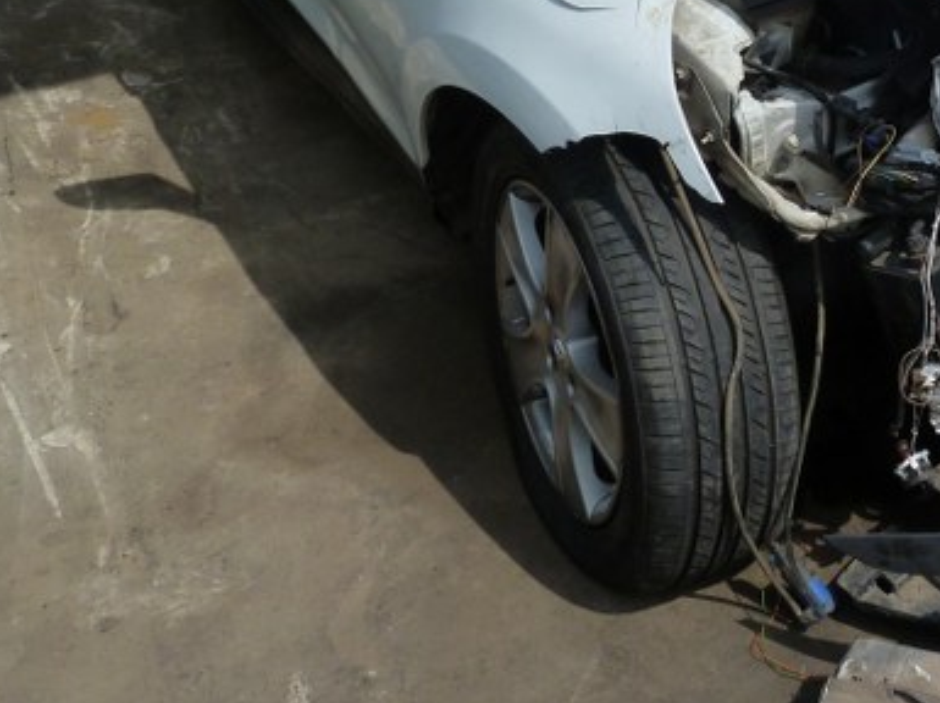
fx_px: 1411
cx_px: 886
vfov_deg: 27.0
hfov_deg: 34.3
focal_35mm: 52
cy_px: 76
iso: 125
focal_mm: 4.5
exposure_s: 1/640
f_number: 5.6
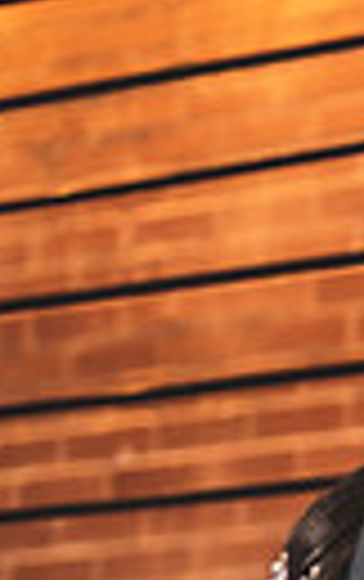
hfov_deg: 4.9
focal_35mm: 256
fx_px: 4050
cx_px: 1056
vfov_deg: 8.1
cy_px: 695
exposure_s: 1/125
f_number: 2.8
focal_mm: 56
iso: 500
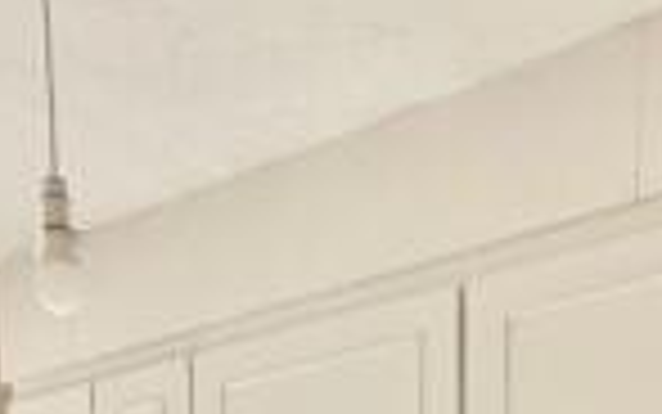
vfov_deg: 15.7
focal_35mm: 59
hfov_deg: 34.4
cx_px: 394
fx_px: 1065
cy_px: 898
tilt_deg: -7.9
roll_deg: +0.8
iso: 40
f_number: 2.2
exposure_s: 1/367
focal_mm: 2.22
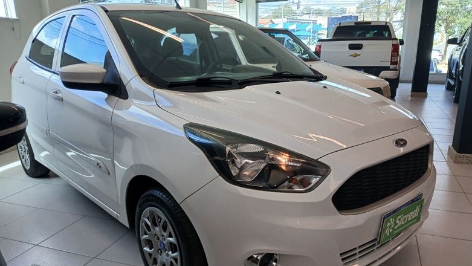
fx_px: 363
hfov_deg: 66.0
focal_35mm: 29
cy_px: 165
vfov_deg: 40.0
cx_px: 239
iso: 25
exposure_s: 1/60
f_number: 1.8
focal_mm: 3.98
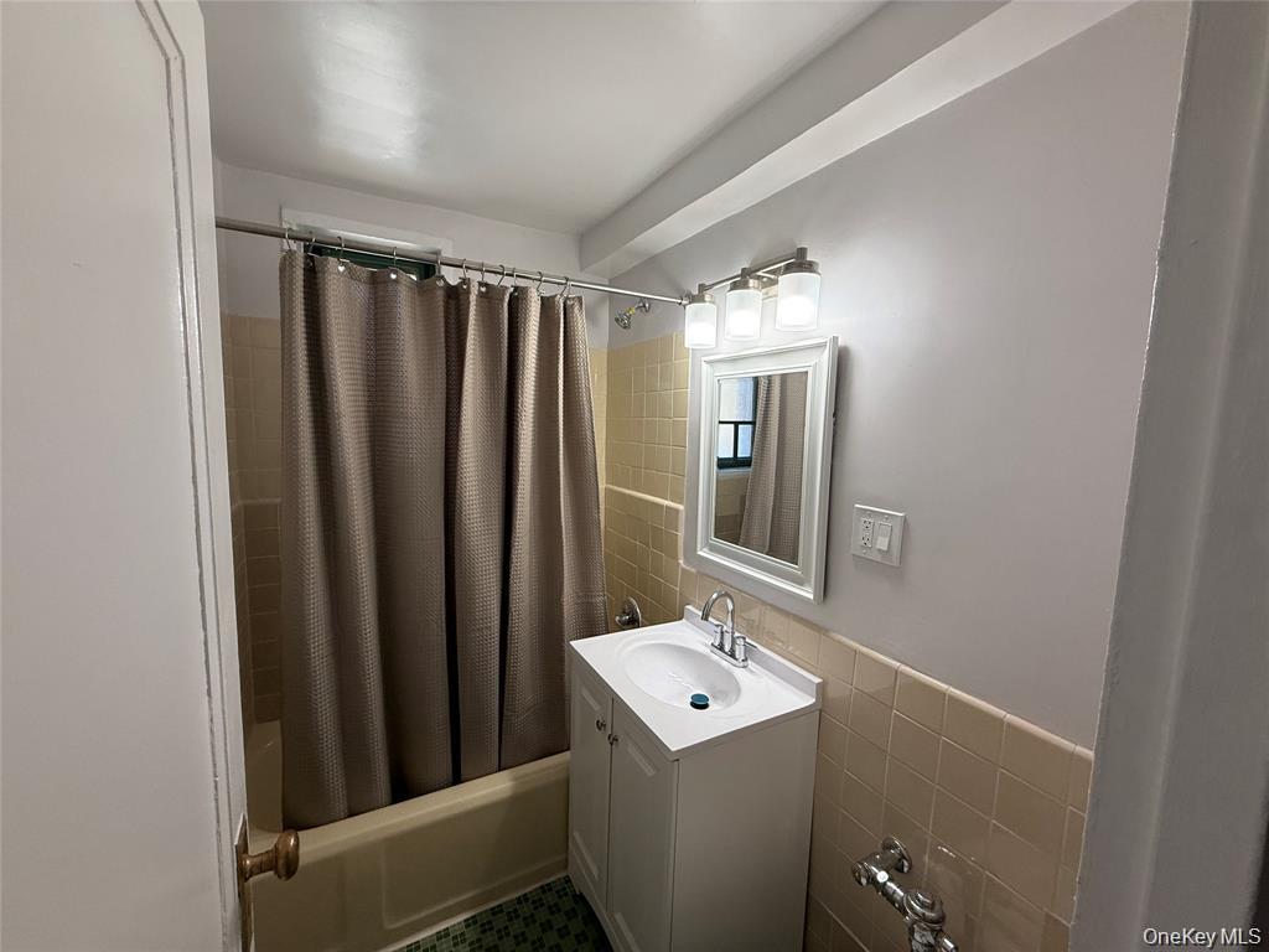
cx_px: 634
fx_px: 513
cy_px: 476
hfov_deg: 102.1
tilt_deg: -6.4
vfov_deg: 85.7
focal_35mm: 14
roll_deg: -0.7
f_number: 2.2
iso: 125
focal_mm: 2.22
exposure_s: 1/120
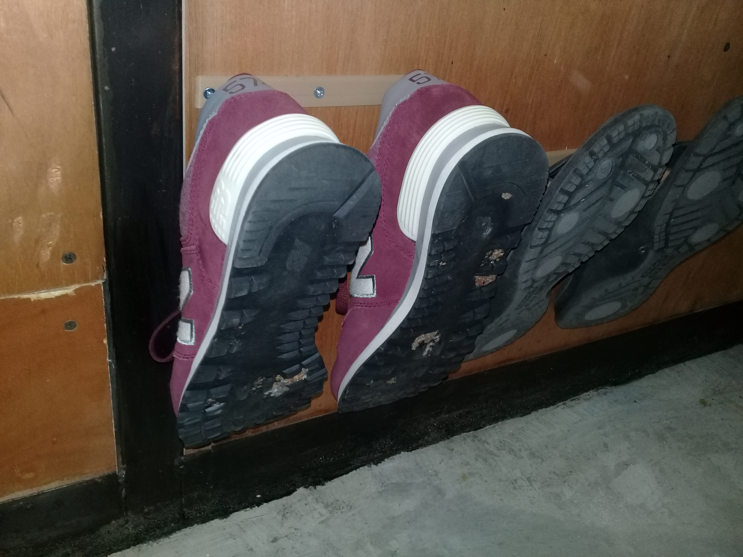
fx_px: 665
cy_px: 278
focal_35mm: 31
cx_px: 372
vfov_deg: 45.4
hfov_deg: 58.4
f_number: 2.2
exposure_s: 1/33
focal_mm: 3.3
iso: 125
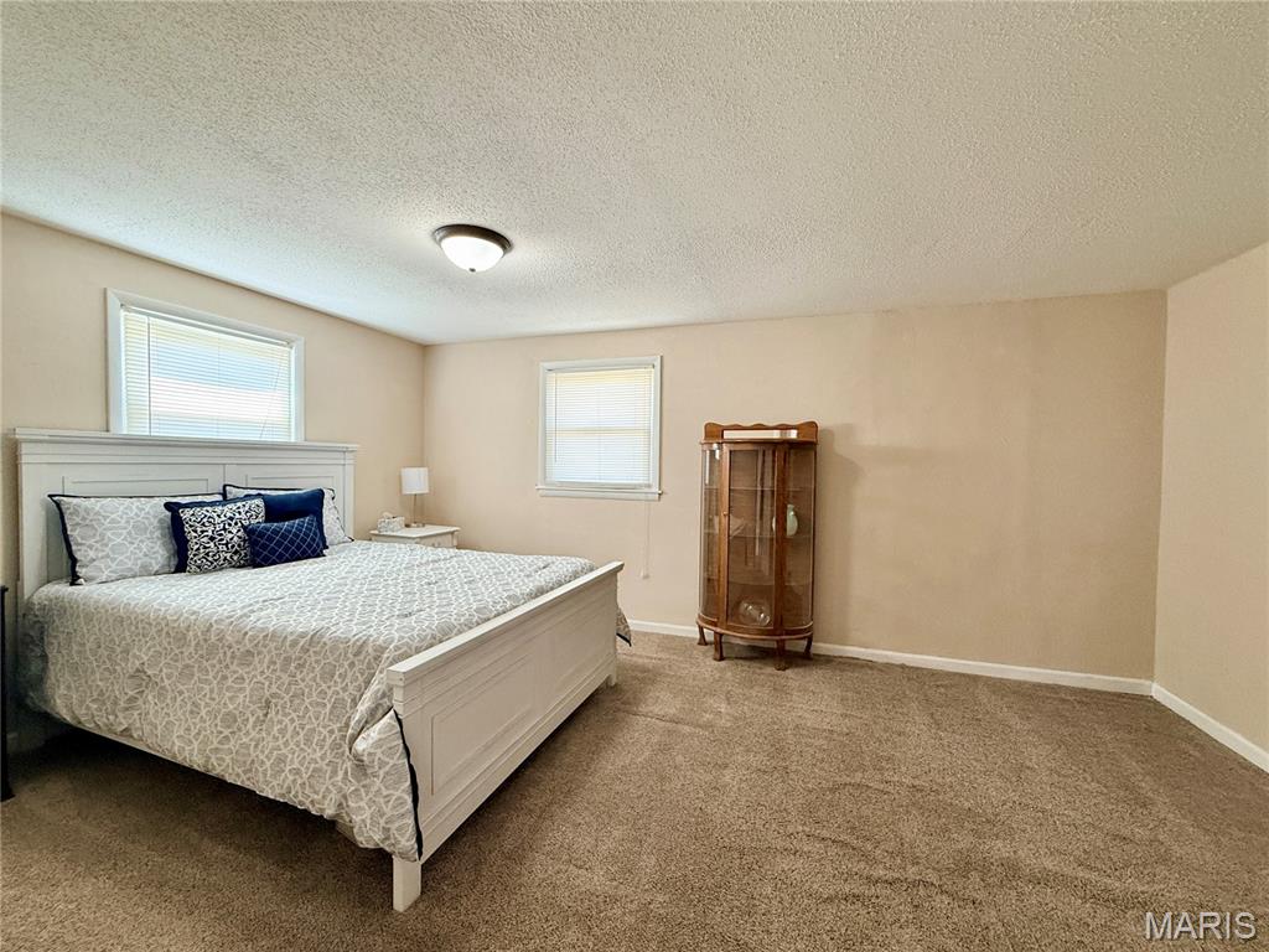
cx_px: 634
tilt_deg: -1.3
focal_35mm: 14
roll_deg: -0.8
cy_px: 476
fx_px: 513
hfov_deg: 102.1
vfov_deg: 85.7
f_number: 2.2
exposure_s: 1/120
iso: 250
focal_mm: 2.22
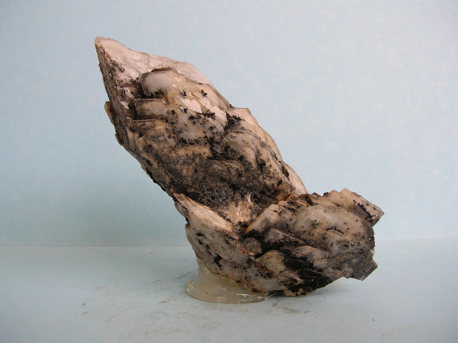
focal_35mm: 36
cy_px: 172
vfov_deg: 39.6
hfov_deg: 51.4
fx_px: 476
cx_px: 229
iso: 50
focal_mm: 6
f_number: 2.7
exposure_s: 1/10.4
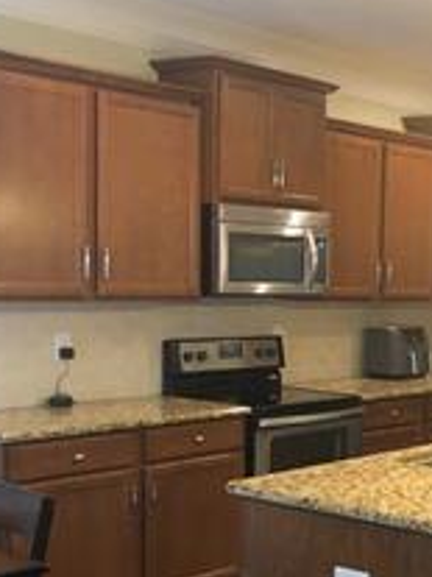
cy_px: 404
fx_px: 1083
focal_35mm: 65
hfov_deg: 21.5
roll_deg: -1.7
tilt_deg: -6.4
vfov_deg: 29.5
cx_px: 463
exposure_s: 1/15
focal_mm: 3.99
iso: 100
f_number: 1.8
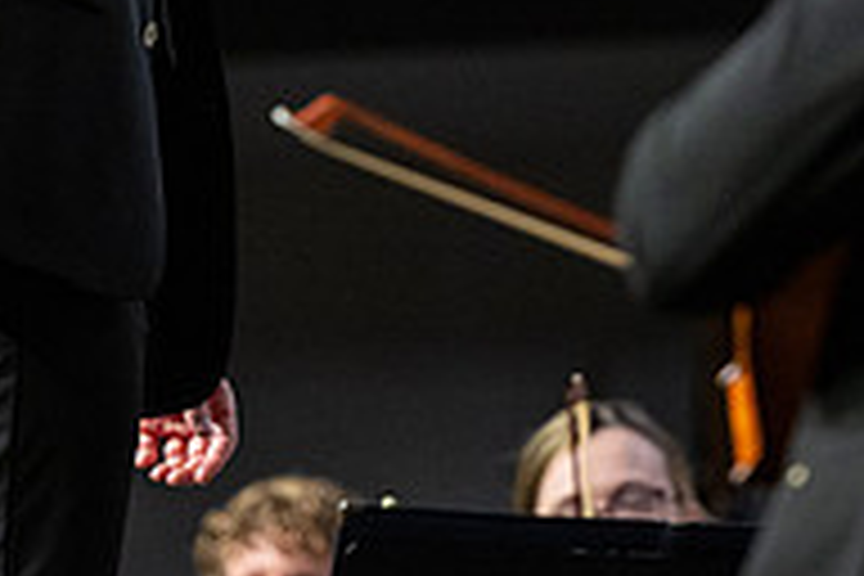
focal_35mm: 378
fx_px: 9071
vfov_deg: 3.6
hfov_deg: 5.5
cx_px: 464
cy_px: -160
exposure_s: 1/400
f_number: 2.8
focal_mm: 125
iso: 2500
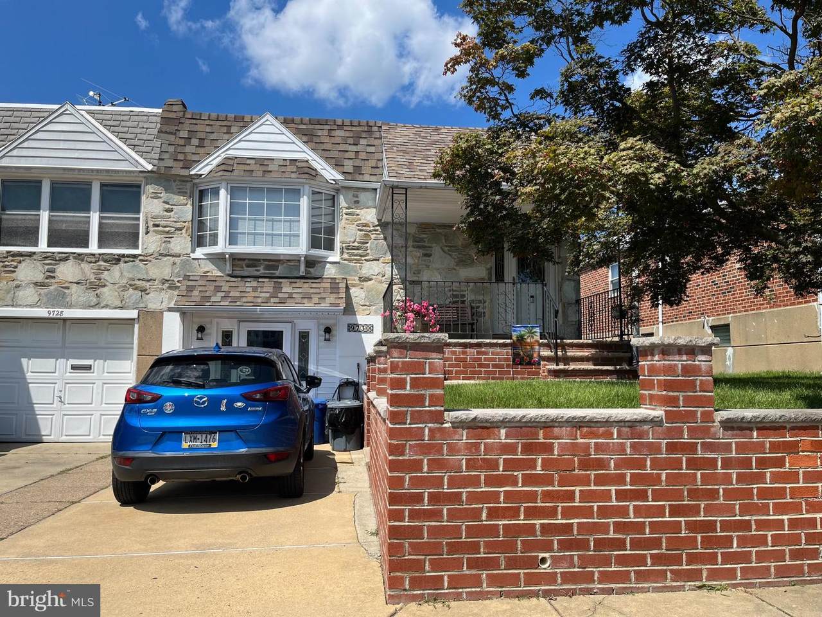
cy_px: 308
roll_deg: -0.7
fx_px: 617
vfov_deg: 53.1
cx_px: 411
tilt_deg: +5.6
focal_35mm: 26
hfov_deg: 67.3
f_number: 1.6
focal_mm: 5.1
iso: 50
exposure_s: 1/4016
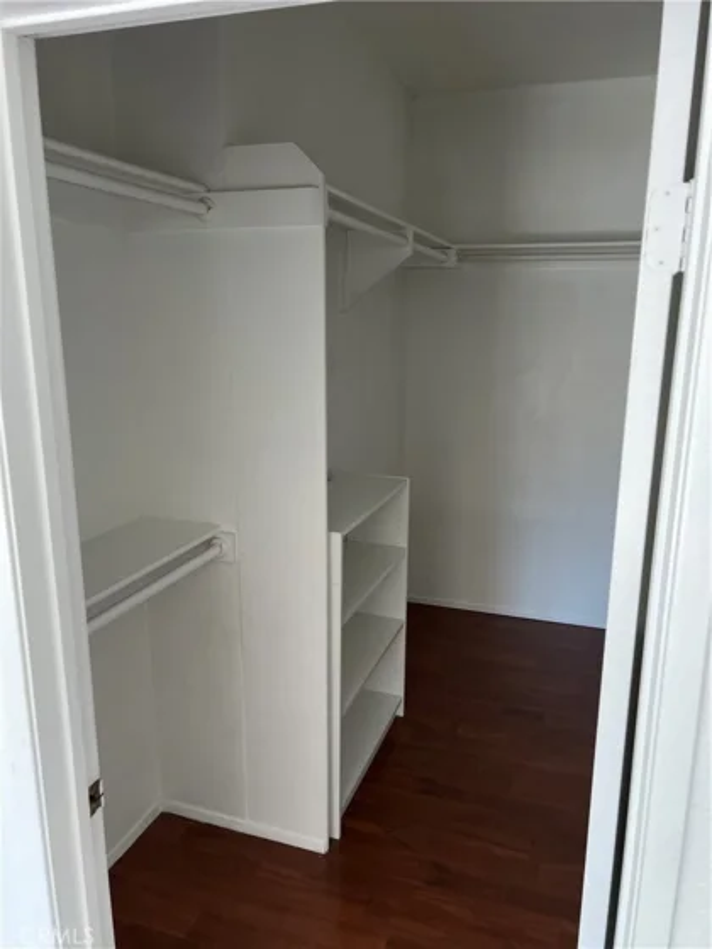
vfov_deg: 67.3
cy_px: 474
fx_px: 713
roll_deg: -0.3
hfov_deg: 53.1
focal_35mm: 26
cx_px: 356
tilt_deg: -11.0
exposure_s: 1/111
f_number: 1.5
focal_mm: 5.7
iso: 125
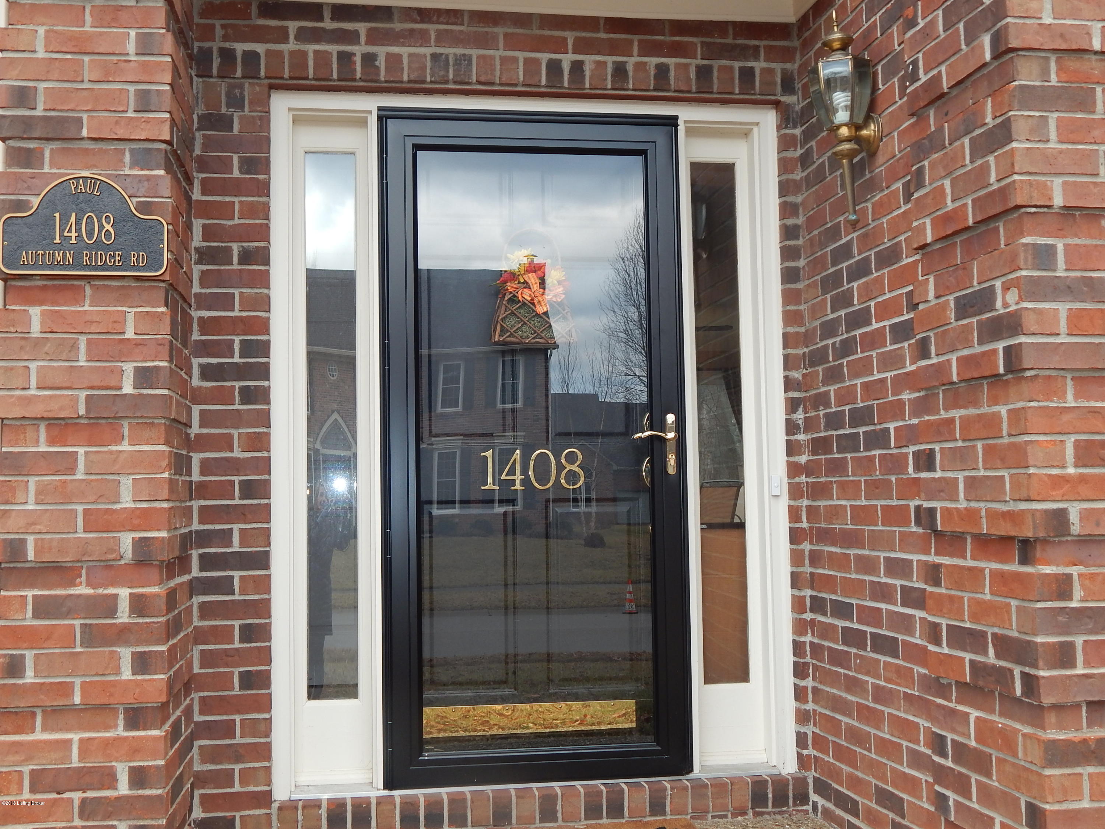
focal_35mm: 43
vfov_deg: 33.6
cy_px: 414
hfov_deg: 43.9
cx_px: 552
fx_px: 1373
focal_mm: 7.7
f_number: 3.6
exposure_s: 1/40
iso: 125
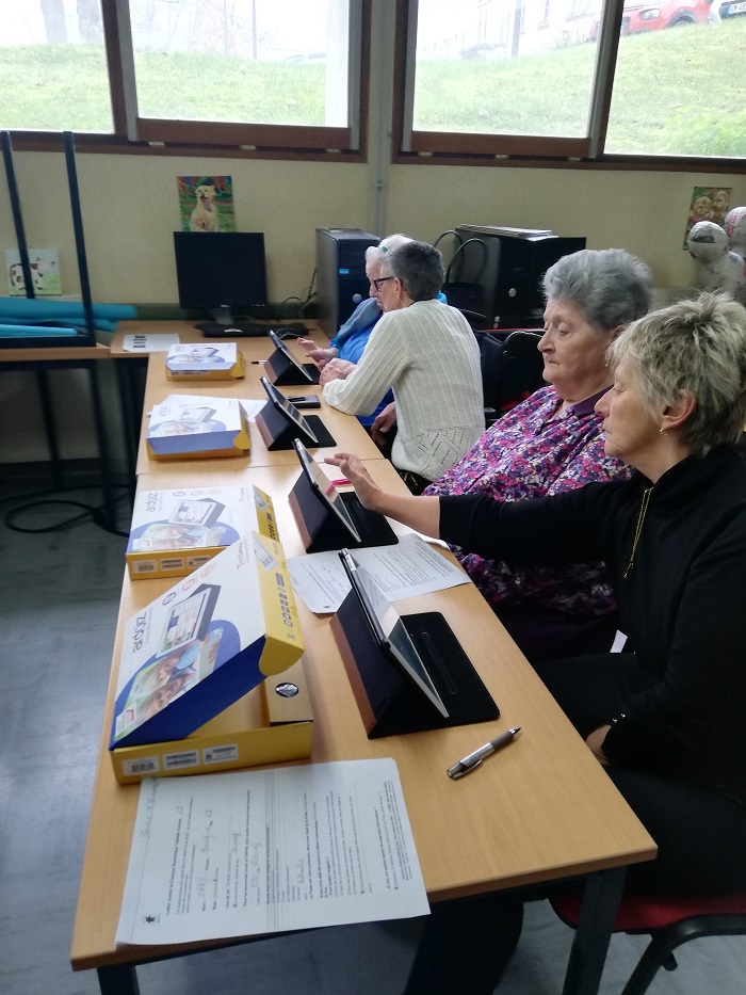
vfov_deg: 67.3
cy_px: 498
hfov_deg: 53.1
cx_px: 373
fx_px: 747
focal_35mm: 26
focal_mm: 3.81
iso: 160
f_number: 2.2
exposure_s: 1/33.3
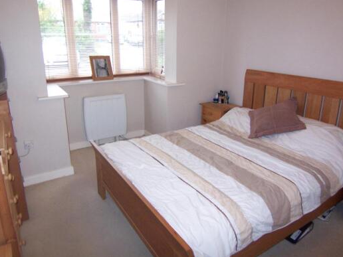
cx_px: 179
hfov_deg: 67.3
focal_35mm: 26
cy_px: 113
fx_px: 258
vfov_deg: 52.9
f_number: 2.8
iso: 200
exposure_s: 1/30
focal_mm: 3.8
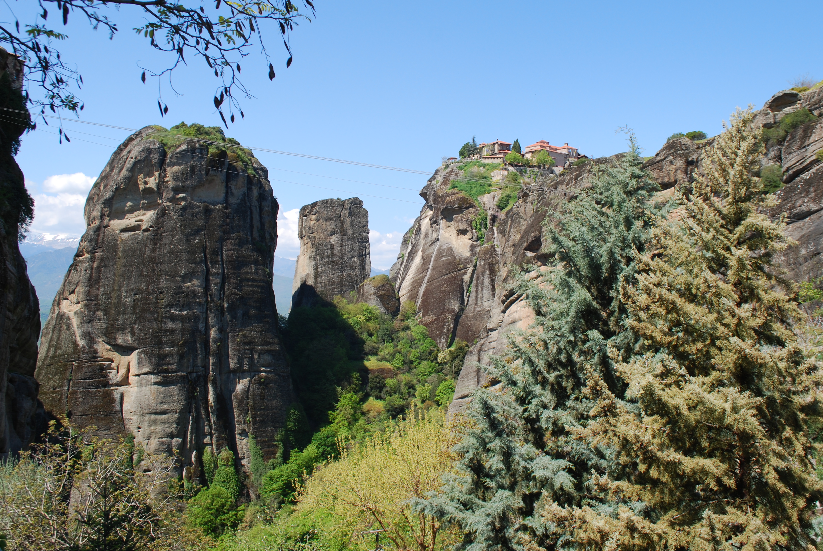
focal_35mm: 32
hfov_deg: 58.6
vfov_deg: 41.1
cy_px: 235
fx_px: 732
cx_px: 443
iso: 100
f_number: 7.1
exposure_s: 1/200
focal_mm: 18
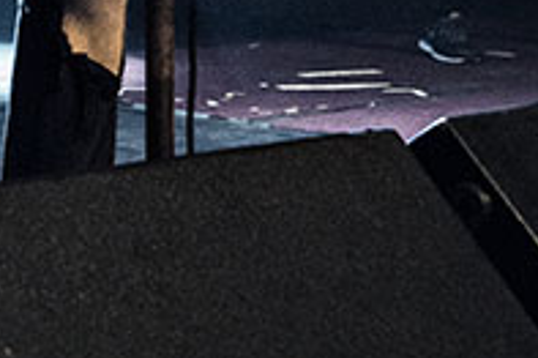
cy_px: -585
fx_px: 2075
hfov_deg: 14.7
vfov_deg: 8.7
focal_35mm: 139
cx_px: 111
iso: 4000
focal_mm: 38
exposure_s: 1/320
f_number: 6.3
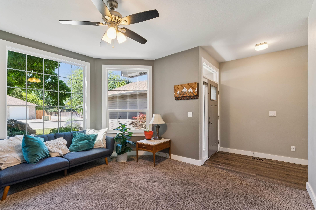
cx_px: 149
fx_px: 146
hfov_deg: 94.4
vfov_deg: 71.5
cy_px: 111
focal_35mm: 17
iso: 400
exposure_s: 1/13
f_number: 13
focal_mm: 15.6
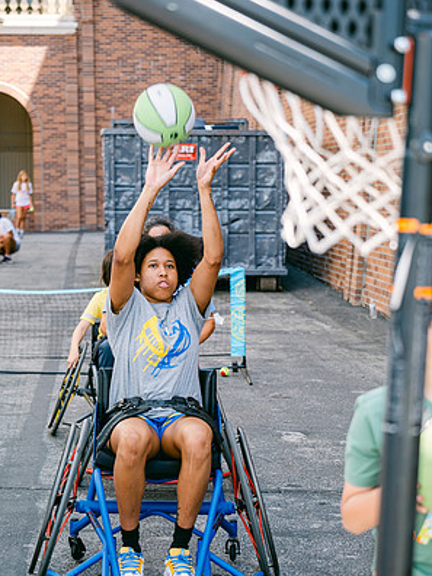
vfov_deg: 23.8
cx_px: 215
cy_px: 323
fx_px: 1364
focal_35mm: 82
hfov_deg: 18.0
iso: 160
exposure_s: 1/320
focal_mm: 50
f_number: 2.8
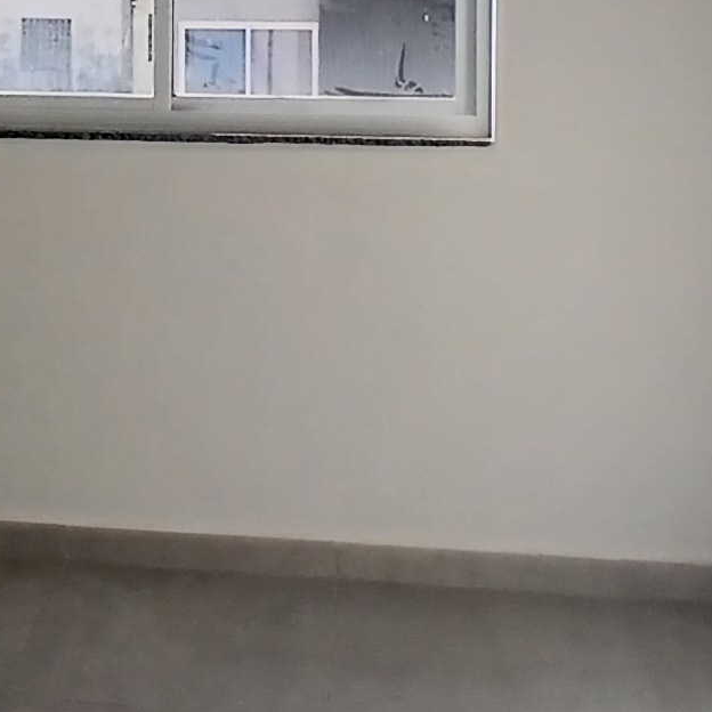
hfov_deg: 27.3
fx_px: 1443
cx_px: 163
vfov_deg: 25.8
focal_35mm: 62
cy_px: -54
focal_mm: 1.4
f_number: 2.2
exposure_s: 1/577
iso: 50
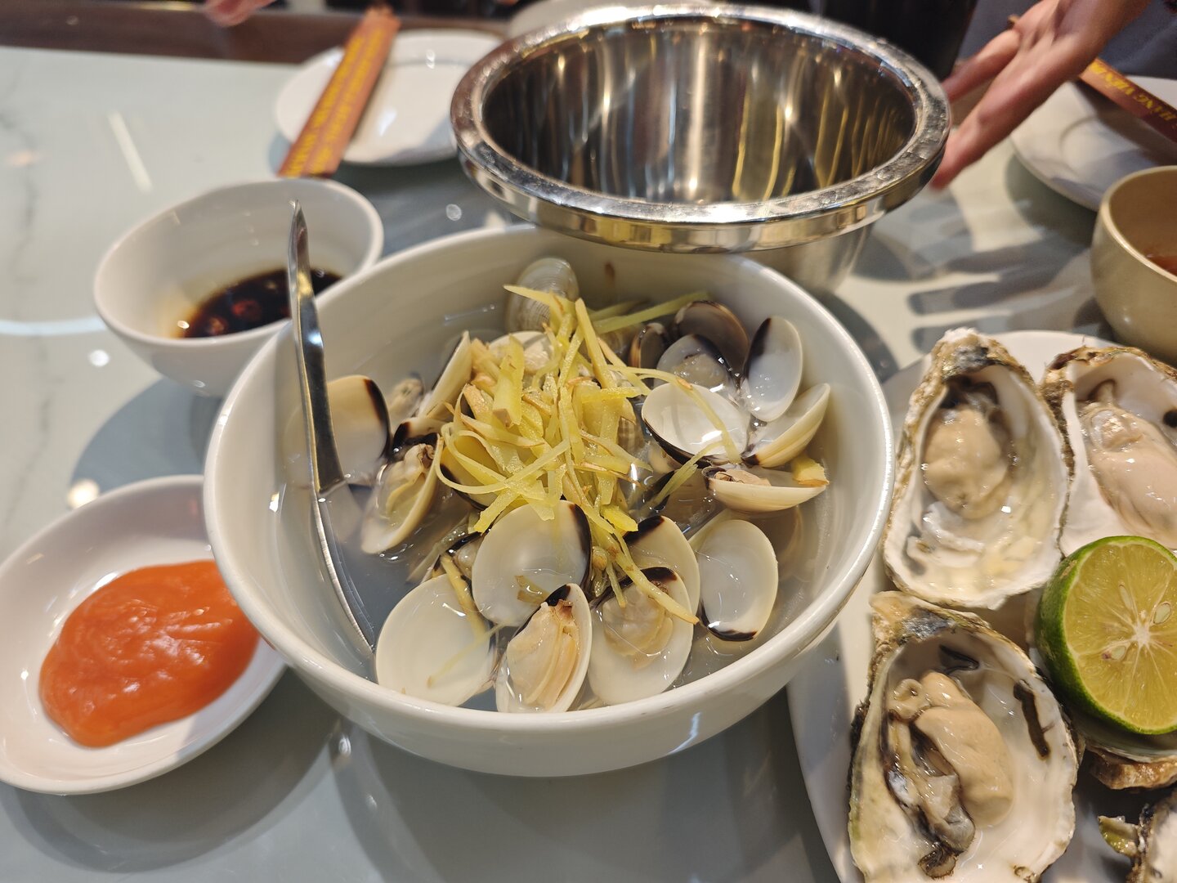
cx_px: 588
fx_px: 782
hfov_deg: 73.9
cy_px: 442
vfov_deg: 58.9
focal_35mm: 23
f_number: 1.6
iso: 125
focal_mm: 6.55
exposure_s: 1/100
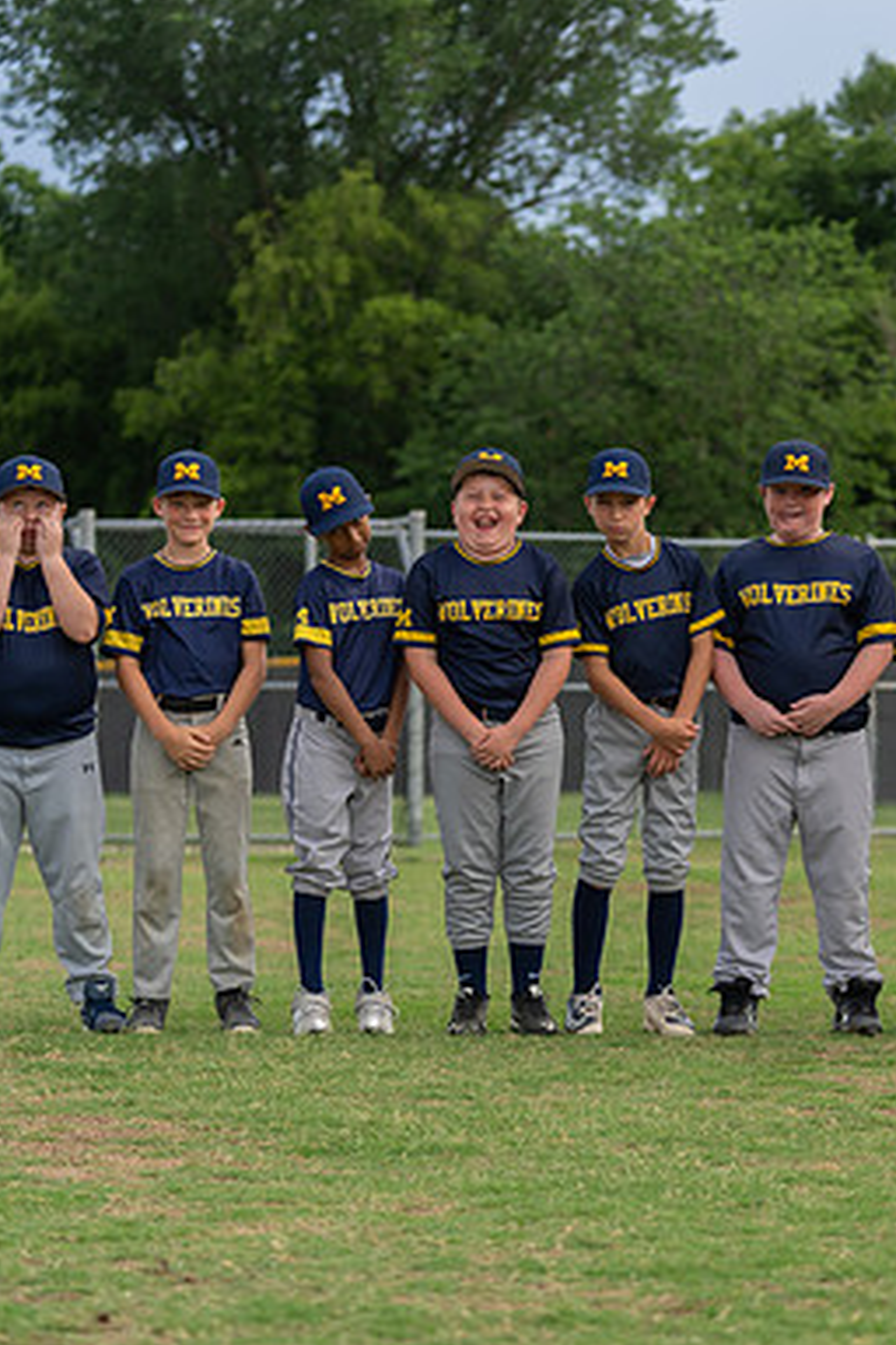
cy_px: 671
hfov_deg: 10.7
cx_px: 777
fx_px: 4741
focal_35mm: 127
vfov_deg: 16.1
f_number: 3.2
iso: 200
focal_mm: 84
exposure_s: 1/320
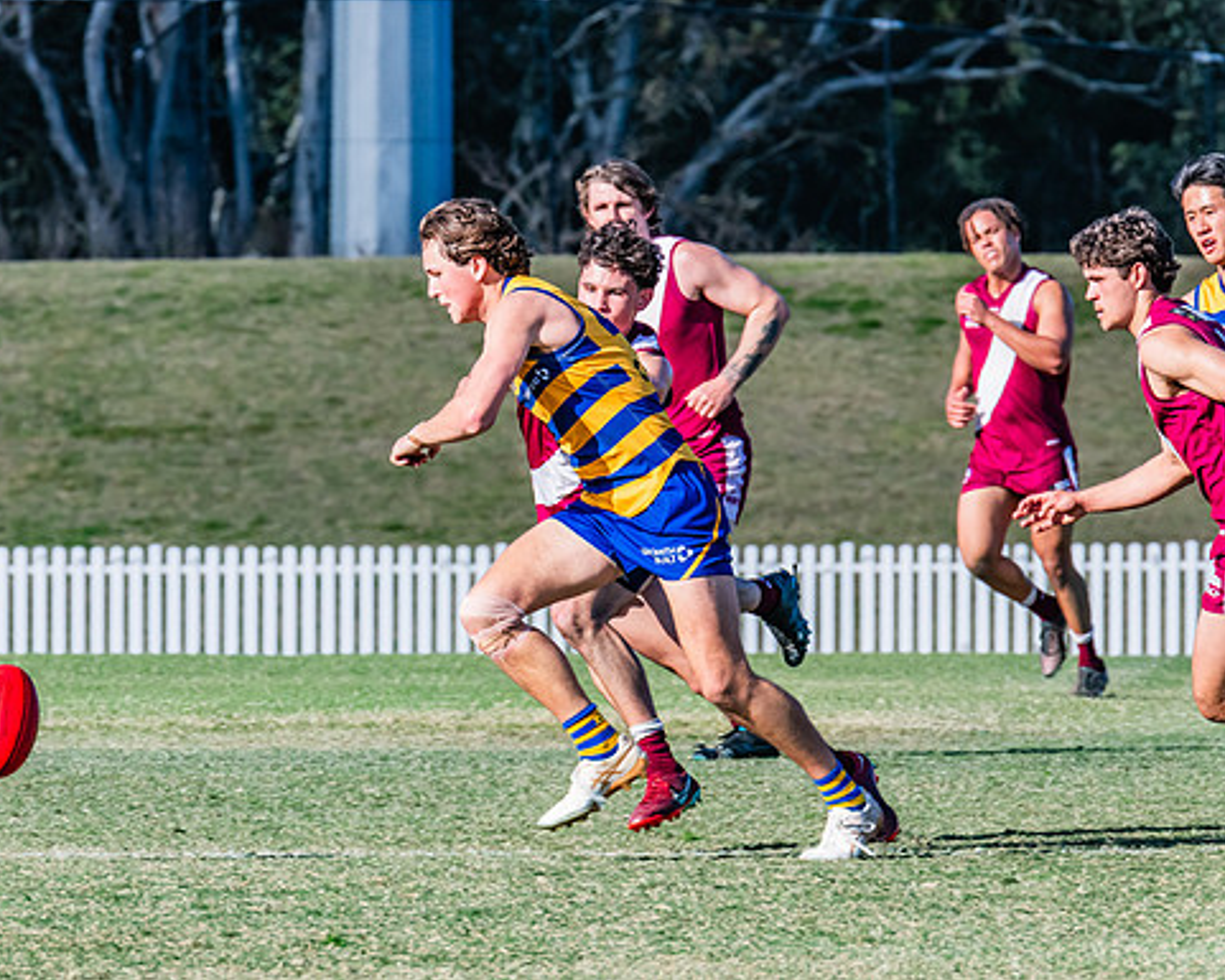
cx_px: 340
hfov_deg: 3.4
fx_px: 20343
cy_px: 475
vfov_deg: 2.8
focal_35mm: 561
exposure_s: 1/640
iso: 800
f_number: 14
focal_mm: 380
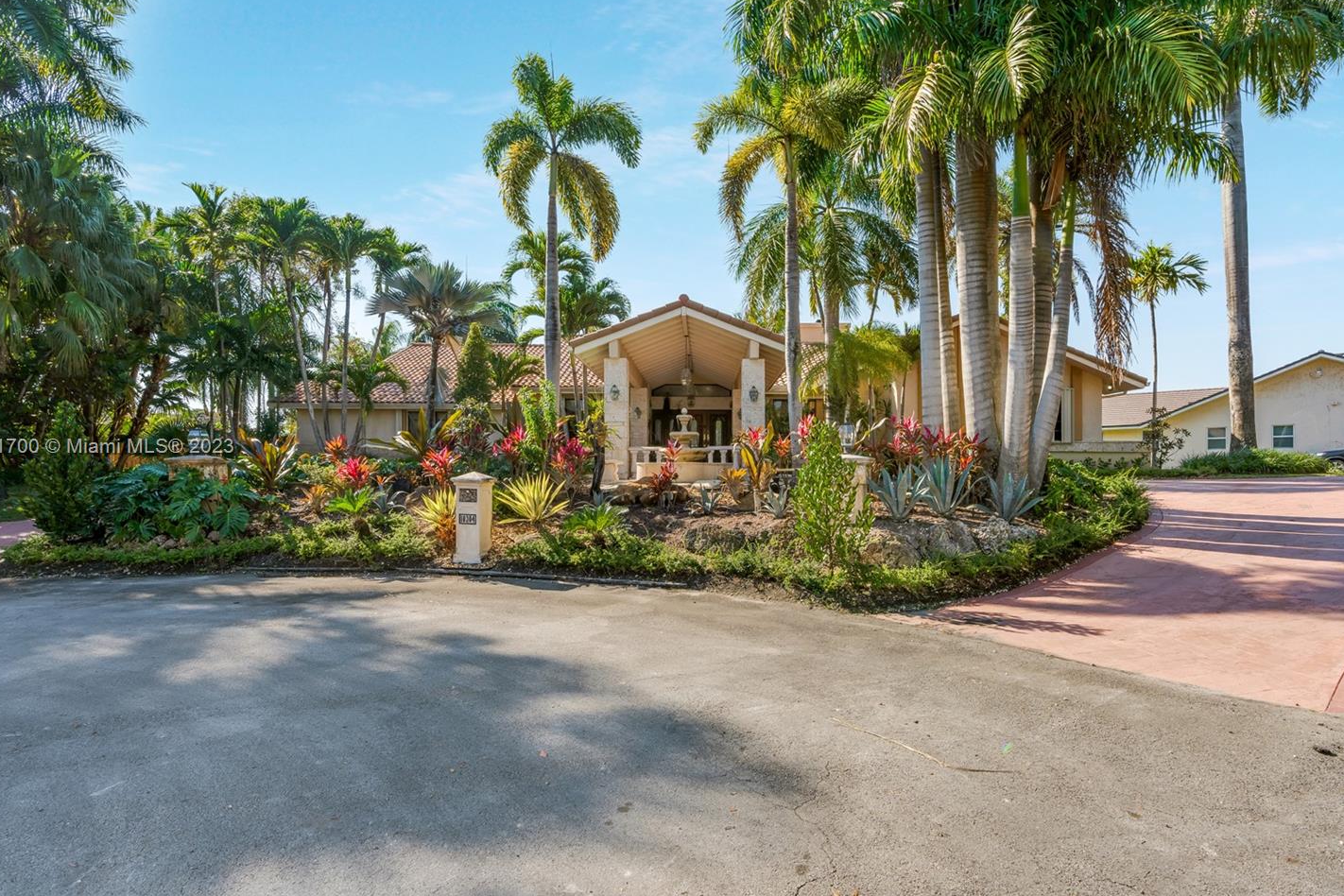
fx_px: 672
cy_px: 448
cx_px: 688
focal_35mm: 18
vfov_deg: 67.4
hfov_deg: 90.0
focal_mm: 16
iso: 80
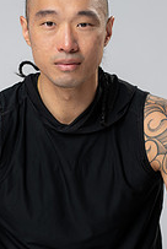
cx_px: 72
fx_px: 1304
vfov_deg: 10.9
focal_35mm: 188
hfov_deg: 7.3
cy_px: 182
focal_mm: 85
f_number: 3.2
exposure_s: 1/160
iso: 200
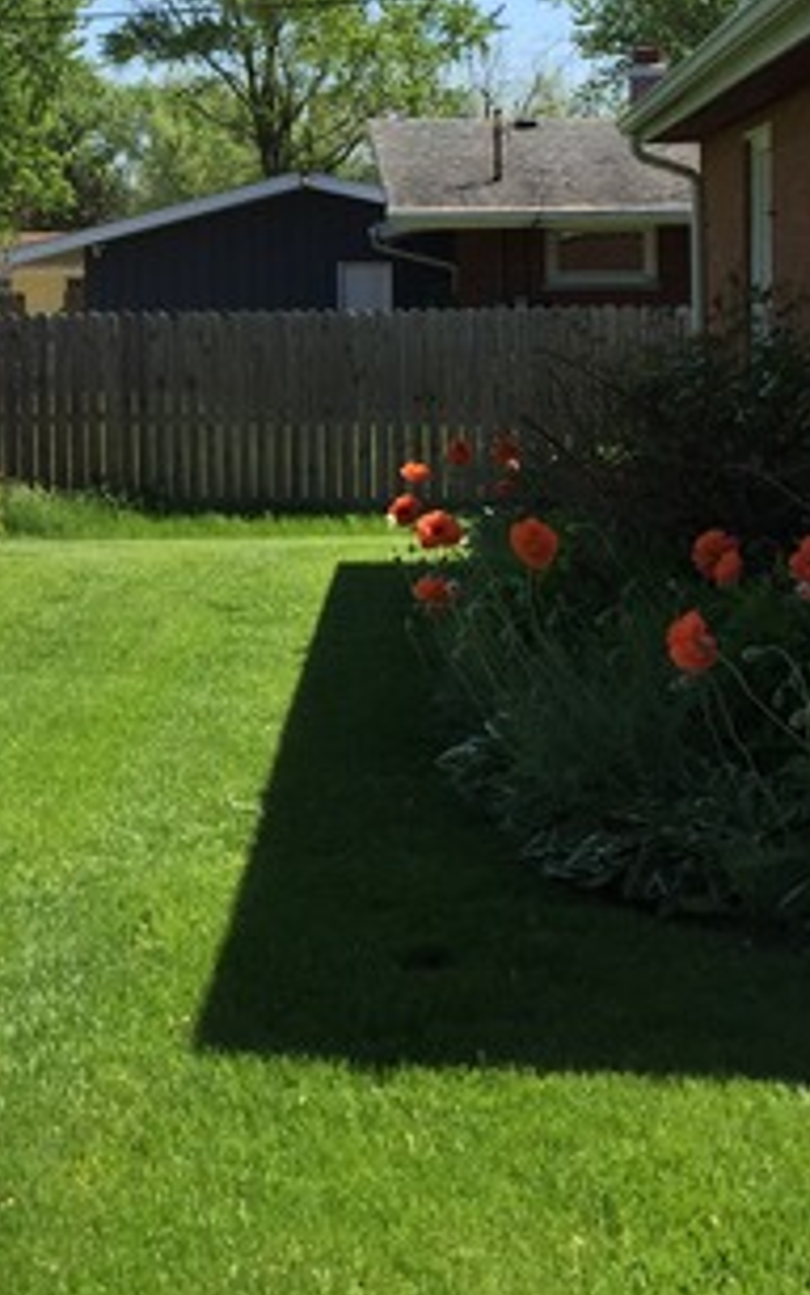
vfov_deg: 31.4
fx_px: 2259
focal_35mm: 64
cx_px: 76
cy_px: 329
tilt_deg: -0.9
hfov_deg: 19.9
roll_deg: +0.8
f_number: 2.2
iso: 32
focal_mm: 4.15
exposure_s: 1/1522
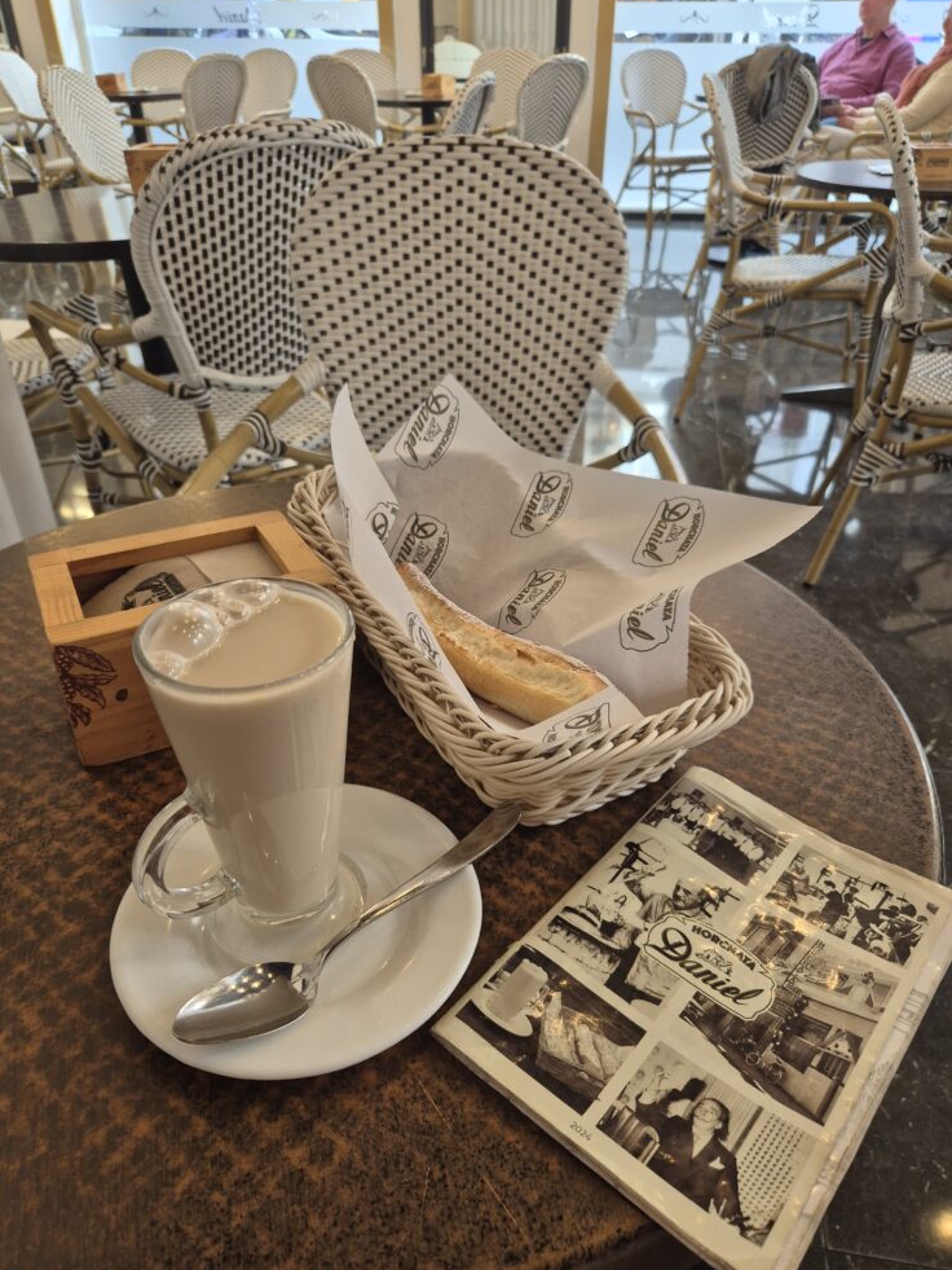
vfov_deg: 71.6
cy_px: 645
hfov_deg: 56.8
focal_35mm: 24
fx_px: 880
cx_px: 475
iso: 125
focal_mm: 5.4
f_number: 1.8
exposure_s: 1/100
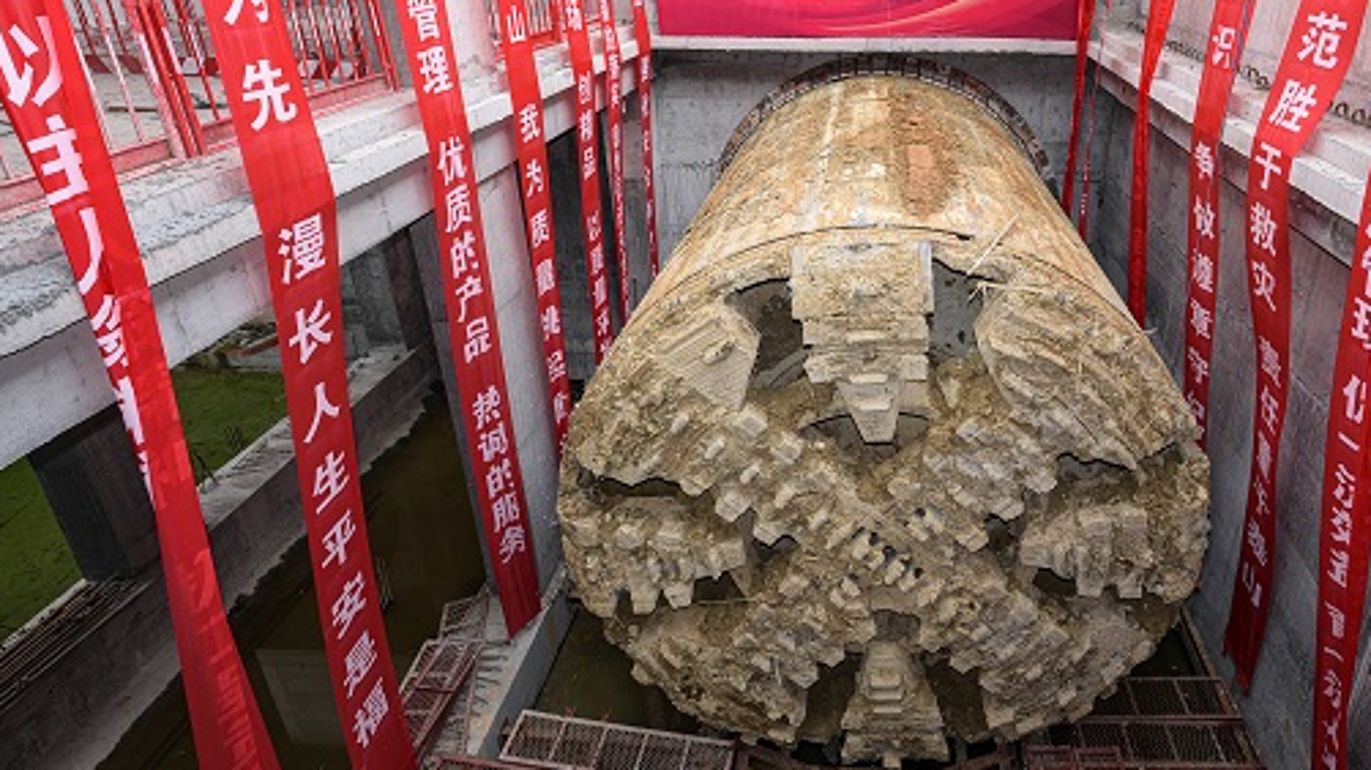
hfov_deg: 87.6
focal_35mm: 19
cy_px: 184
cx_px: 868
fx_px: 690
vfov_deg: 55.3
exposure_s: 1/200
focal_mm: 14
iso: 320
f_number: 5
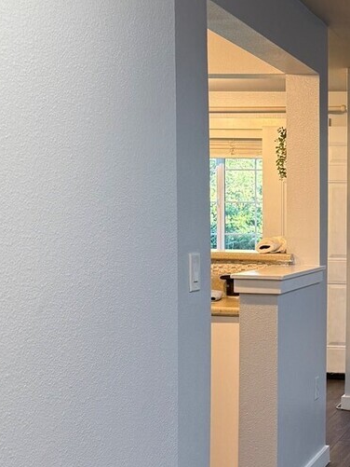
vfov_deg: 28.1
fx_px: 930
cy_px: 282
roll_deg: -0.4
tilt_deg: -3.8
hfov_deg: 20.2
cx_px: 400
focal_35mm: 69
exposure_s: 1/60
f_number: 1.78
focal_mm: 6.76
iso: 125
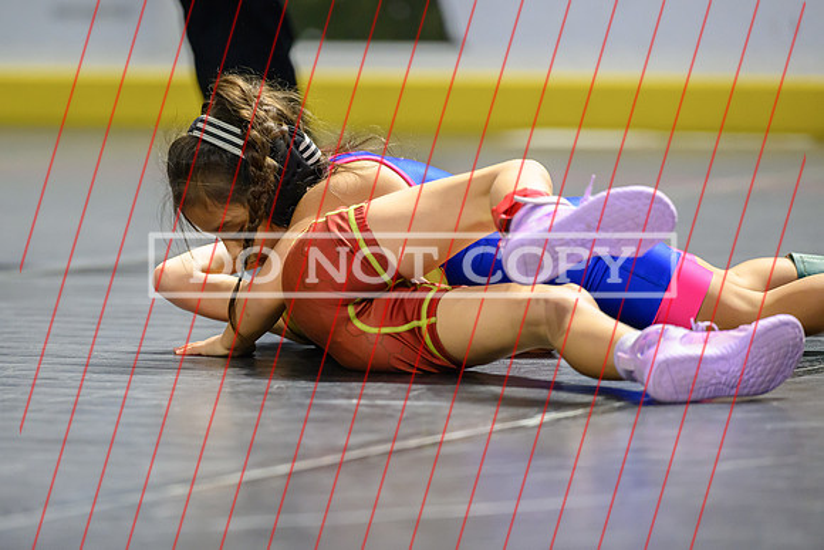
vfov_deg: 5.2
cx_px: 308
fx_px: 6034
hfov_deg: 7.8
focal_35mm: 264
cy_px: 289
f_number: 2.8
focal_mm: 200
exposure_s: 1/800
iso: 6400
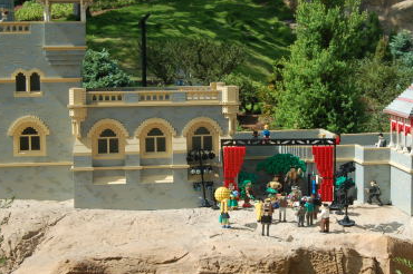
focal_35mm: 83
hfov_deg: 24.4
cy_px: 124
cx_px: 272
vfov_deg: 16.4
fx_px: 951
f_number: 6.3
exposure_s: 1/160
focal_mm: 32
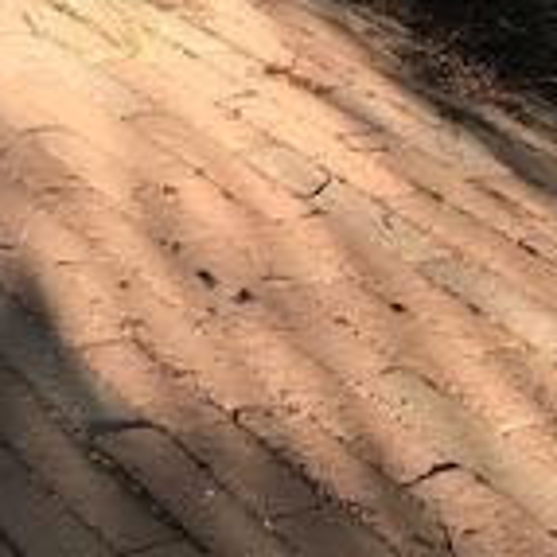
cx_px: -284
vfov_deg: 14.9
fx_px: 2021
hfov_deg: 14.6
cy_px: -191
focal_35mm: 111
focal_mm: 3.99
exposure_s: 1/515
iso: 20
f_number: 1.8
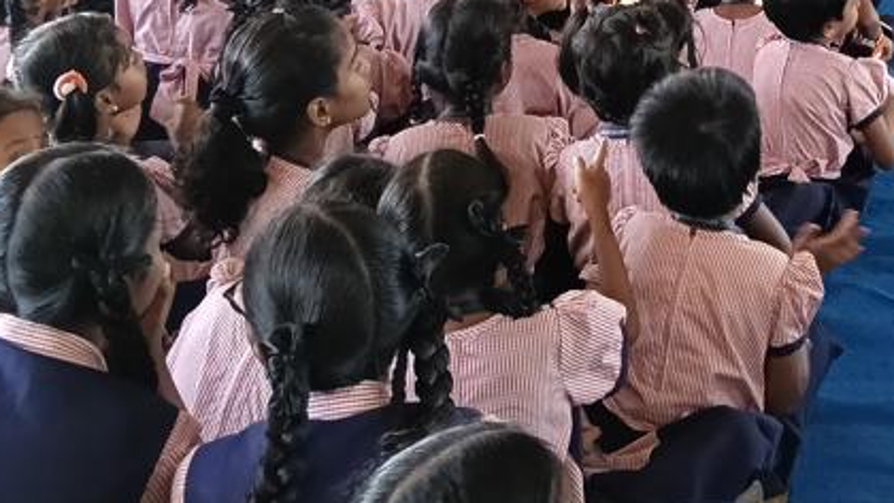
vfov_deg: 14.7
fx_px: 1825
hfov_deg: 26.7
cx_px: 790
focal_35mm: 77
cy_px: -224
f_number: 1.8
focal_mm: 3.98
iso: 400
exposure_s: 1/50
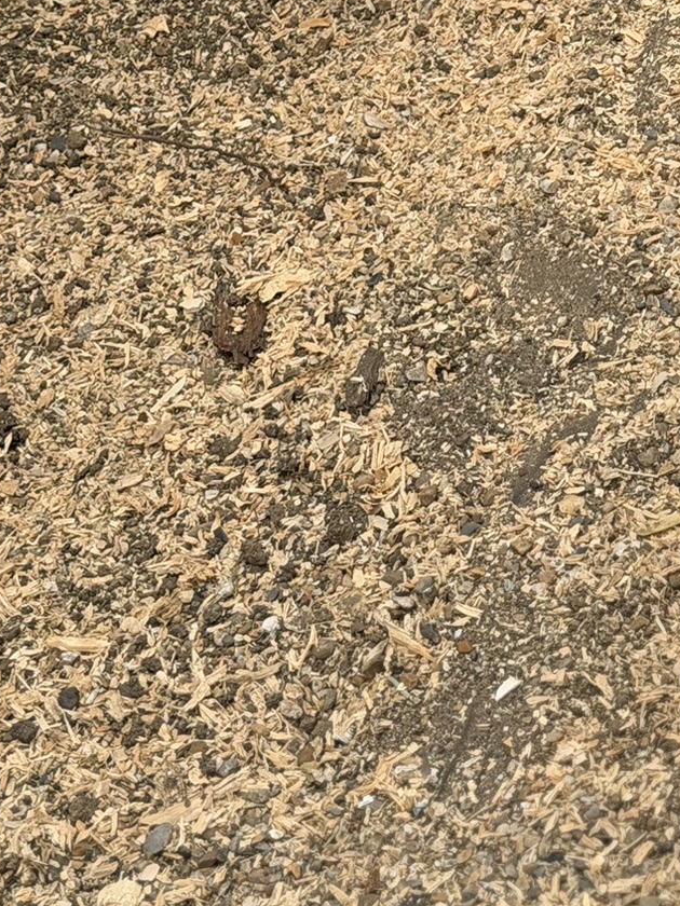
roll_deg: -4.0
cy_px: -77
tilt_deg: -40.5
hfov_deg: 12.4
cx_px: 795
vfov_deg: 16.4
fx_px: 3064
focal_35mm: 117
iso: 64
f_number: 1.78
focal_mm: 6.76
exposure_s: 1/754
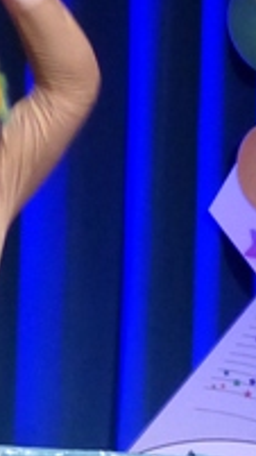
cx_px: 551
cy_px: 313
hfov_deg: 3.8
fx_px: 3851
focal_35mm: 319
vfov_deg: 6.8
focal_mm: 8.7
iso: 400
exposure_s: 1/30
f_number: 2.8
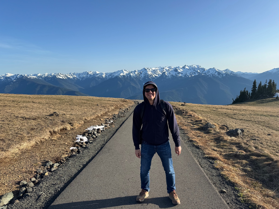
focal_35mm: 24
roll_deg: +1.3
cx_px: 140
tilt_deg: -9.2
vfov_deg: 56.8
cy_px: 104
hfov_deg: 71.6
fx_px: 193
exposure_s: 1/3413
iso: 80
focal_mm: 6.76
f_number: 1.78
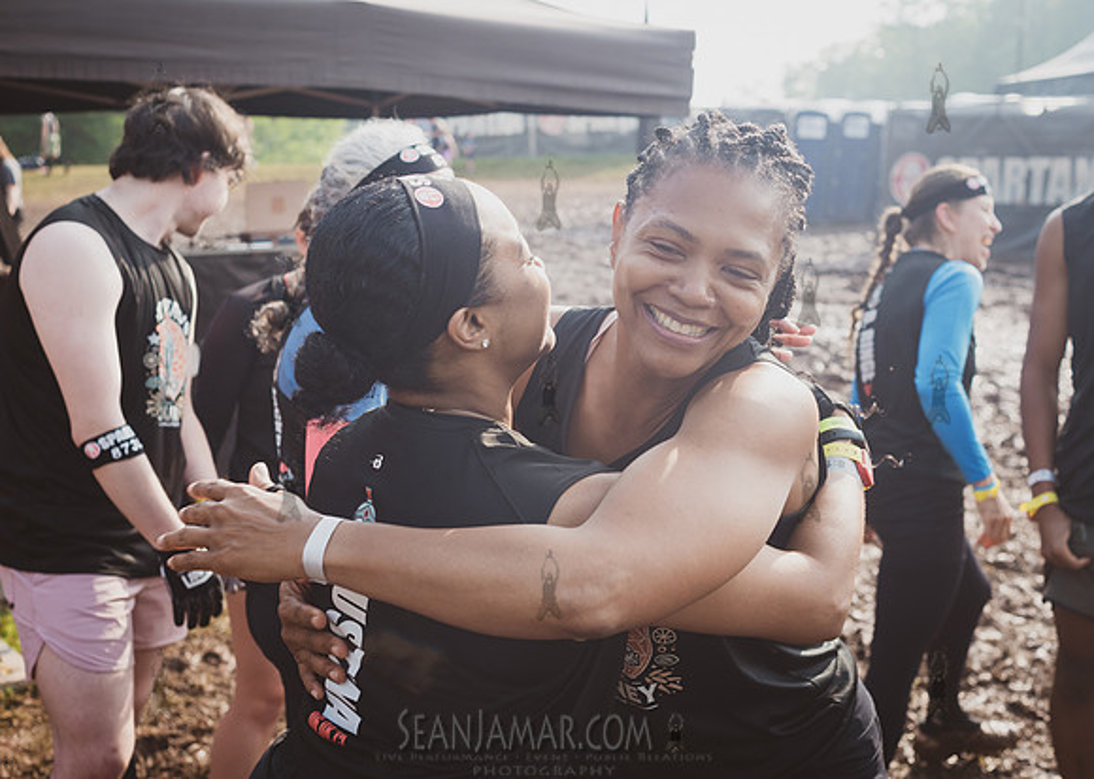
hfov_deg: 46.0
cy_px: 422
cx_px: 556
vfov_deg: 33.7
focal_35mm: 41
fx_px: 1287
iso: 250
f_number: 4.5
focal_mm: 35
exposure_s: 1/640
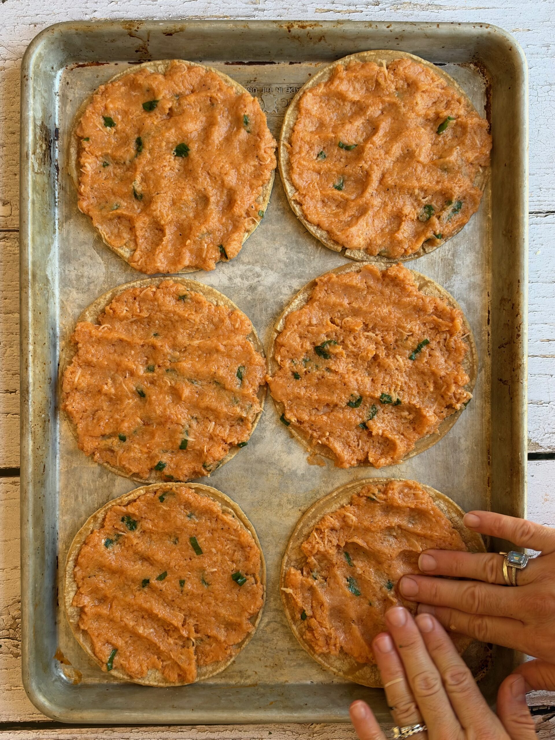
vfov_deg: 60.0
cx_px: 278
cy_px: 370
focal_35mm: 30
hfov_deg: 46.8
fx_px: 641
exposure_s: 1/121
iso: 250
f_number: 1.8
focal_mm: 6.93
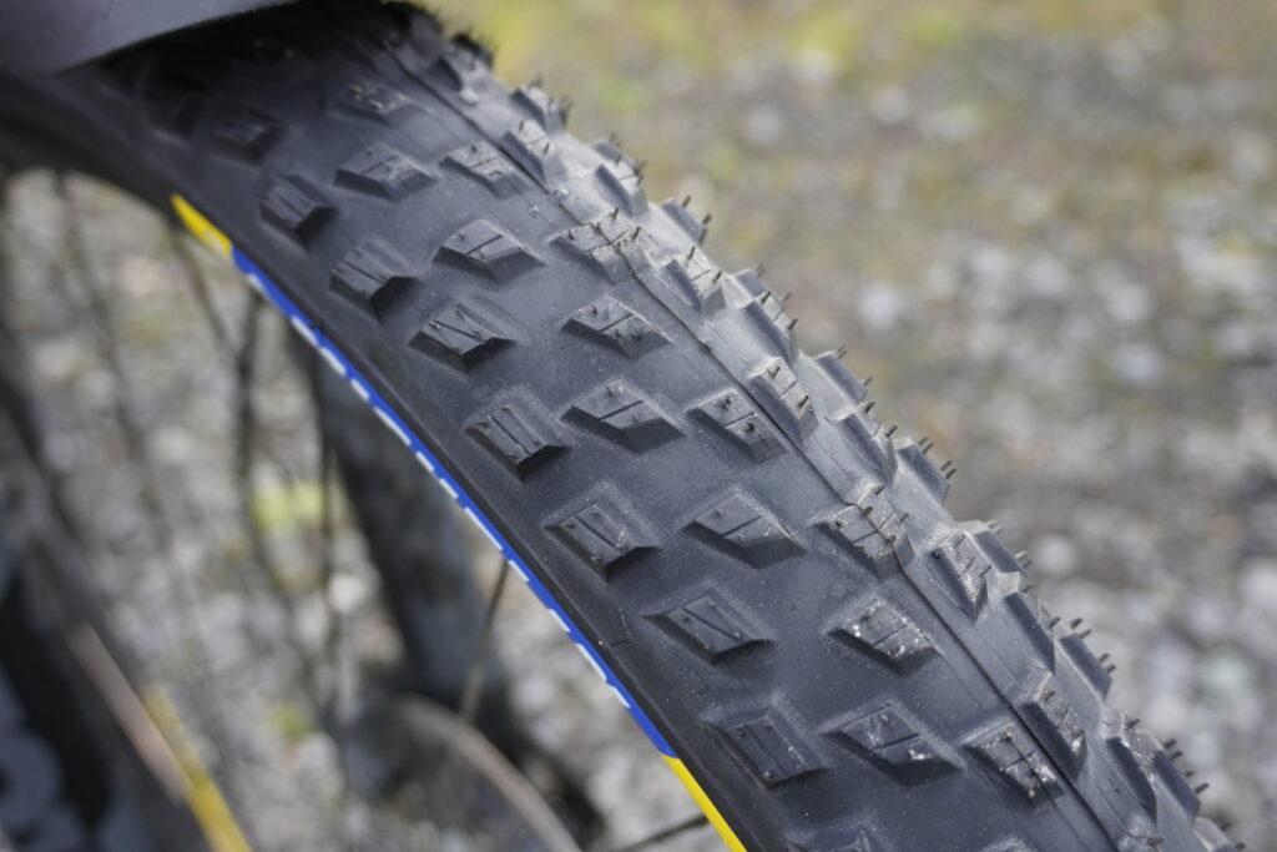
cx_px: 638
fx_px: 1224
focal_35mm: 34
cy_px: 426
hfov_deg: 55.1
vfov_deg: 38.4
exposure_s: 1/160
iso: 320
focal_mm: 23
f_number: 4.5
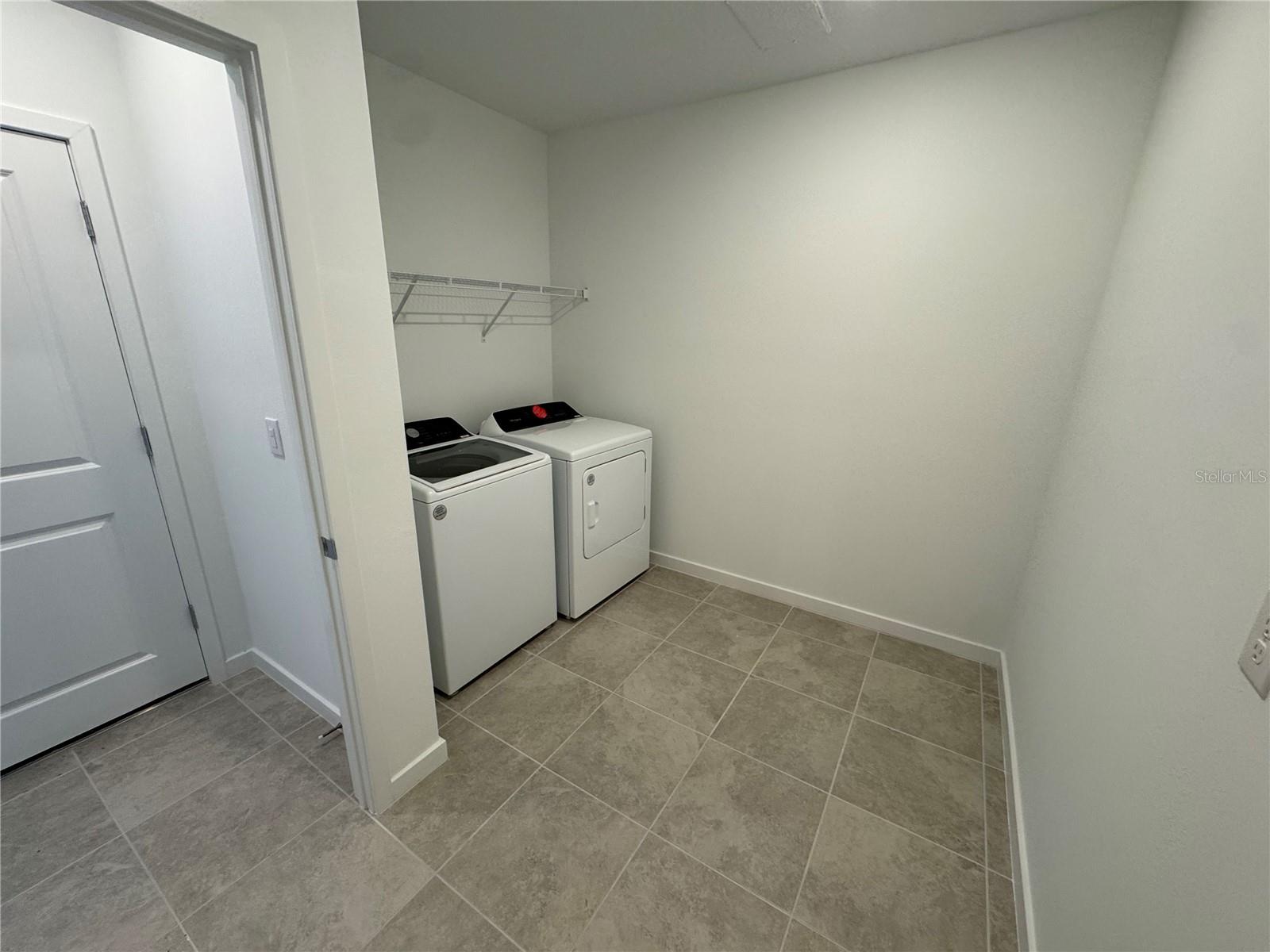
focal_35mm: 14
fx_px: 514
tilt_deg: -16.0
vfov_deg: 85.7
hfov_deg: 102.1
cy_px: 476
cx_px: 635
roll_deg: -0.8
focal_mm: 2.22
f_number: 2.2
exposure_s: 1/120
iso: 160
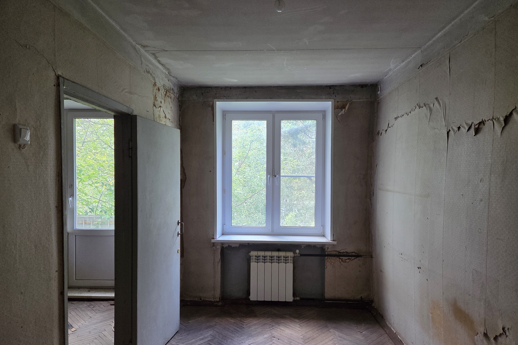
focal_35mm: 24
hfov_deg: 73.7
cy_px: 186
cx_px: 258
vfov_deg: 53.1
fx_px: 345
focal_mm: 5.4
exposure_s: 1/100
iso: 160
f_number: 1.8
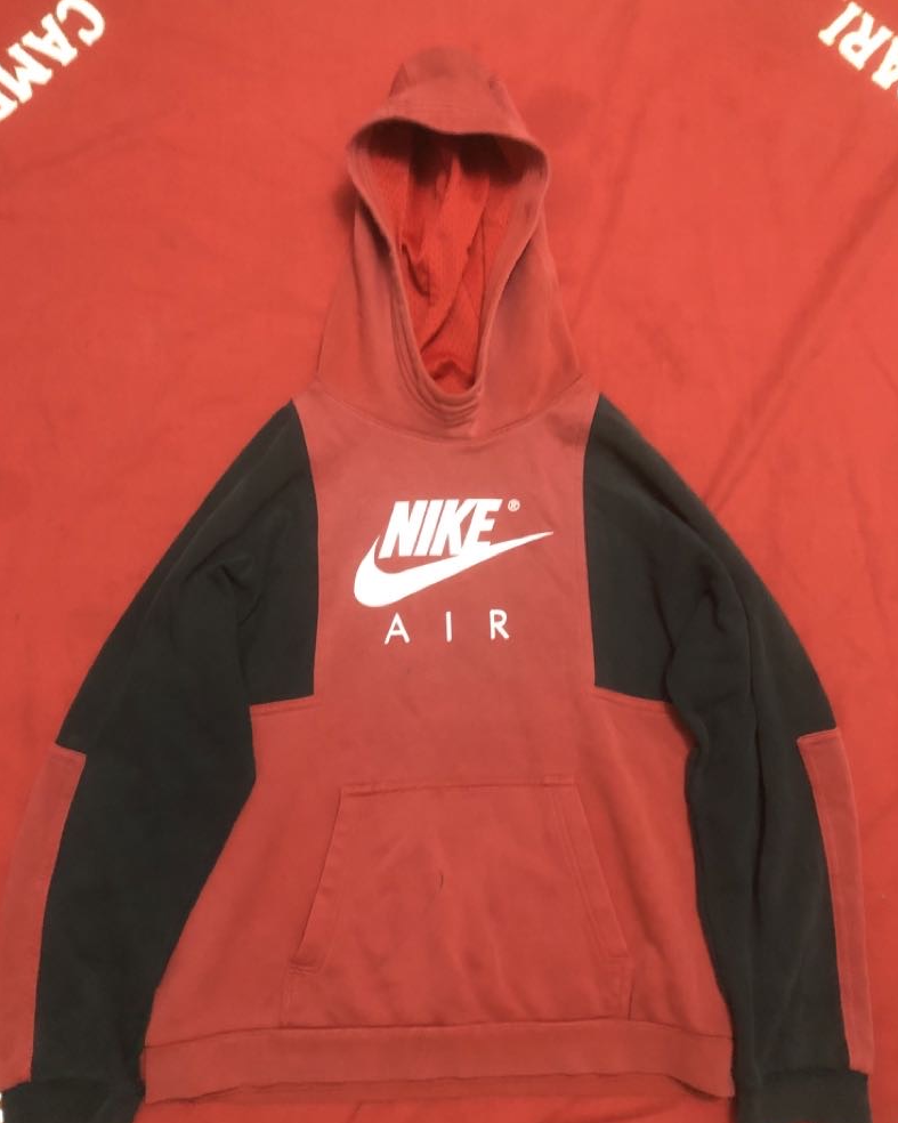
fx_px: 997
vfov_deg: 58.7
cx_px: 440
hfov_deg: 48.5
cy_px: 597
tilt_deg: -79.7
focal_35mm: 30
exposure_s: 1/4
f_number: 1.8
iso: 125
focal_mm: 3.99
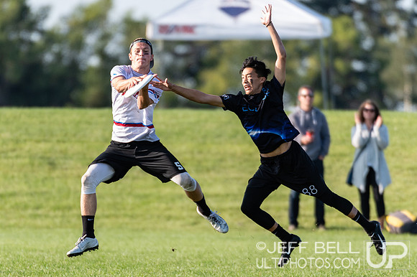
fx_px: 9148
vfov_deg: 1.7
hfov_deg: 2.6
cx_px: 169
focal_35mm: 790
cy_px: 163
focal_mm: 400
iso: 450
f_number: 4
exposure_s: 1/1000
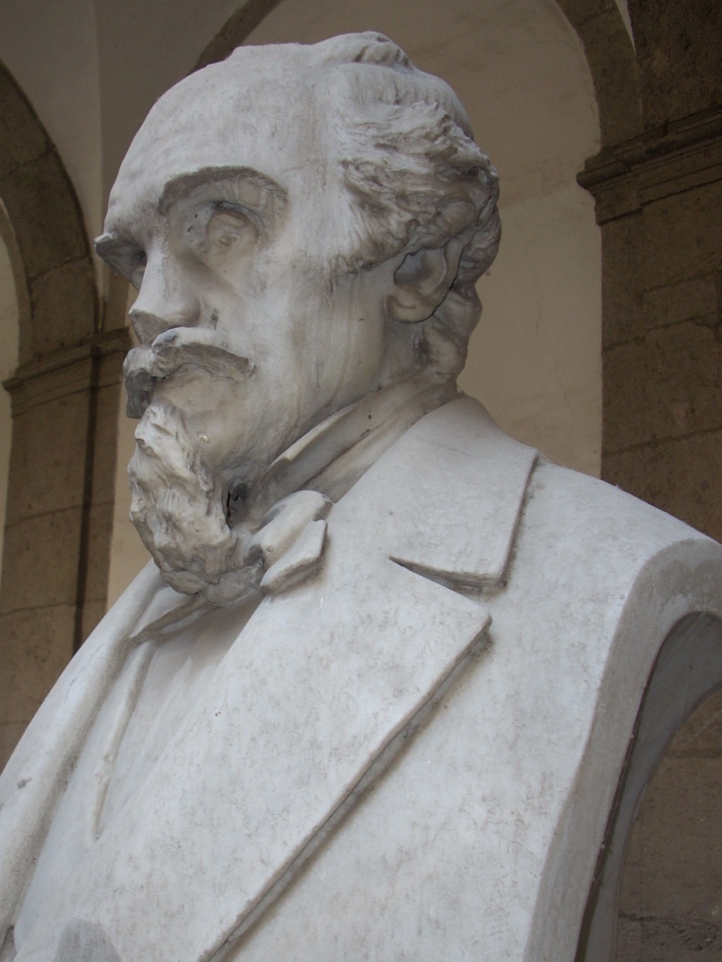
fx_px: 1390
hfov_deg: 28.9
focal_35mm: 50
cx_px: 247
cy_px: 595
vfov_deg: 38.0
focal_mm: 6.2
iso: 64
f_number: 2.8
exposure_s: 1/30
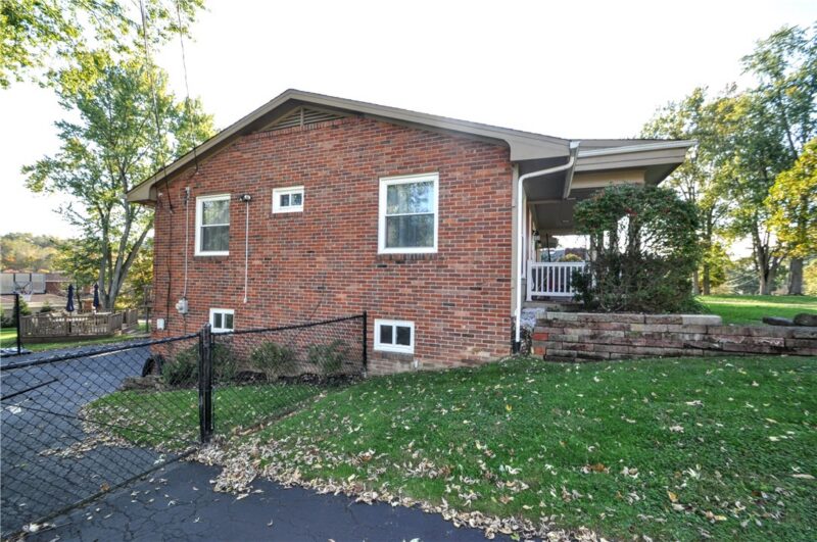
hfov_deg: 100.5
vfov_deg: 77.2
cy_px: 271
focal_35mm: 15
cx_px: 408
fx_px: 340
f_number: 6.3
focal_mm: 10
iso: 320
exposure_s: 1/160
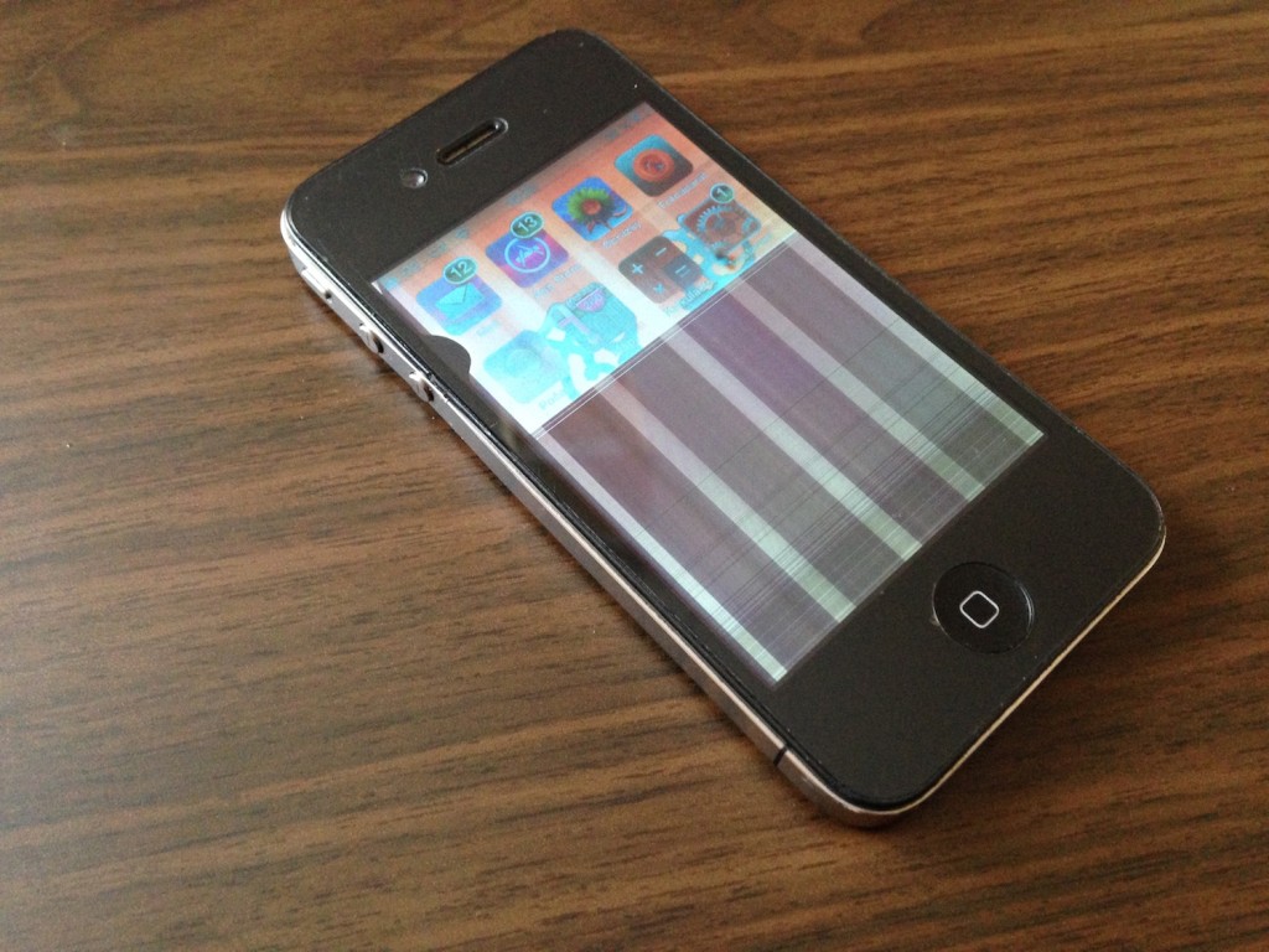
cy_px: 476
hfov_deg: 55.4
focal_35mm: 33
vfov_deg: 42.9
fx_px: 1210
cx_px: 634
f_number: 2.4
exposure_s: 1/20
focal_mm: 4.12
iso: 320
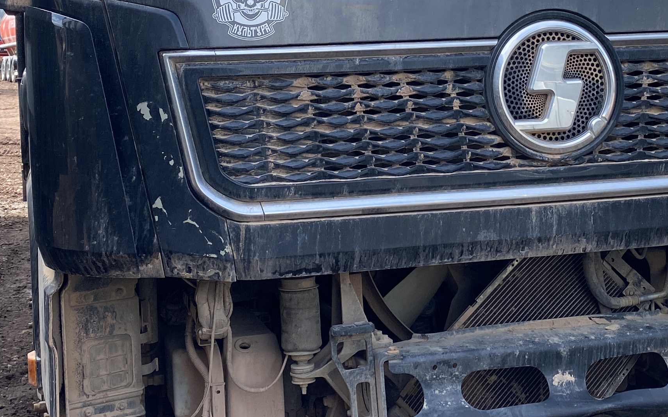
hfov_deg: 31.5
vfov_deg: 19.6
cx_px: 353
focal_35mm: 65
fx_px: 1183
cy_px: 37
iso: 32
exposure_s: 1/666
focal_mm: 4.25
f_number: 1.8
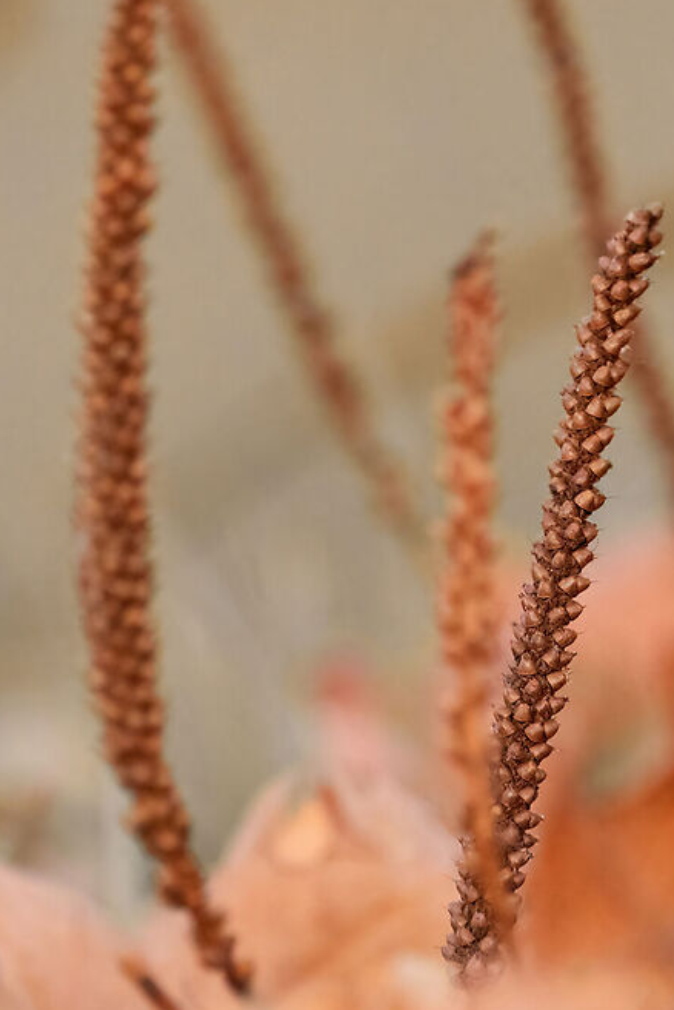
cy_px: 391
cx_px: 402
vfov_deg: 0.9
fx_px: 61545
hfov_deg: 0.6
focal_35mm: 2194
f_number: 6.3
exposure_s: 1/60
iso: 3200
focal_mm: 600
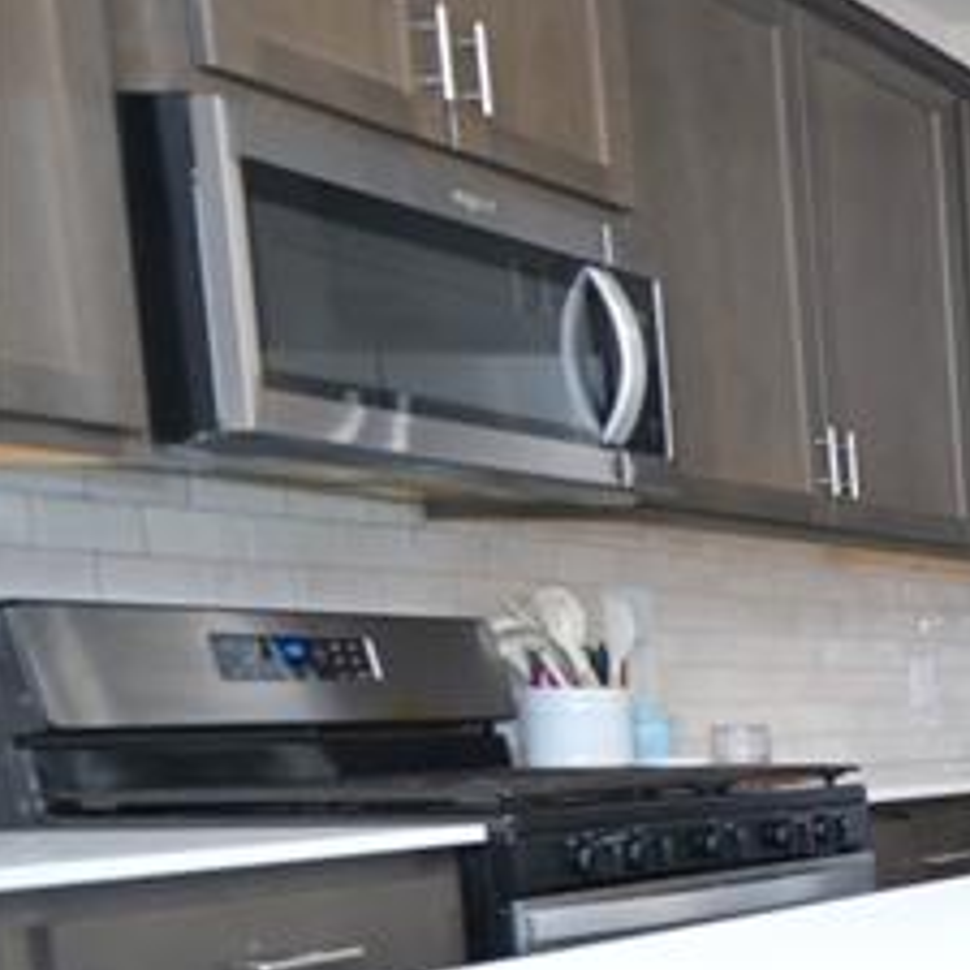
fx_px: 1839
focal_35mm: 58
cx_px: 2186
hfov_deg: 16.5
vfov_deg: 28.4
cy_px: 879
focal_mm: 15
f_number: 4
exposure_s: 1/20
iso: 200
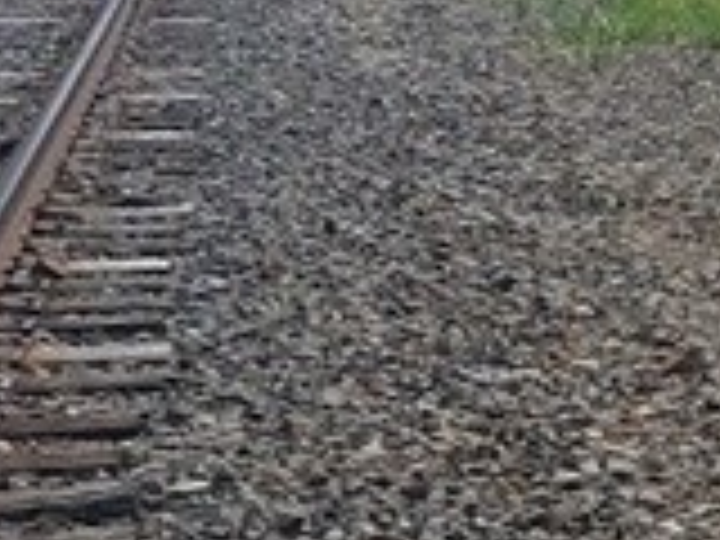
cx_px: 1894
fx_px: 3203
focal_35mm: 154
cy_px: -76
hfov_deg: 10.5
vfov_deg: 9.5
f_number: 1.8
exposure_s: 1/1818
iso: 25
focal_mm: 5.23
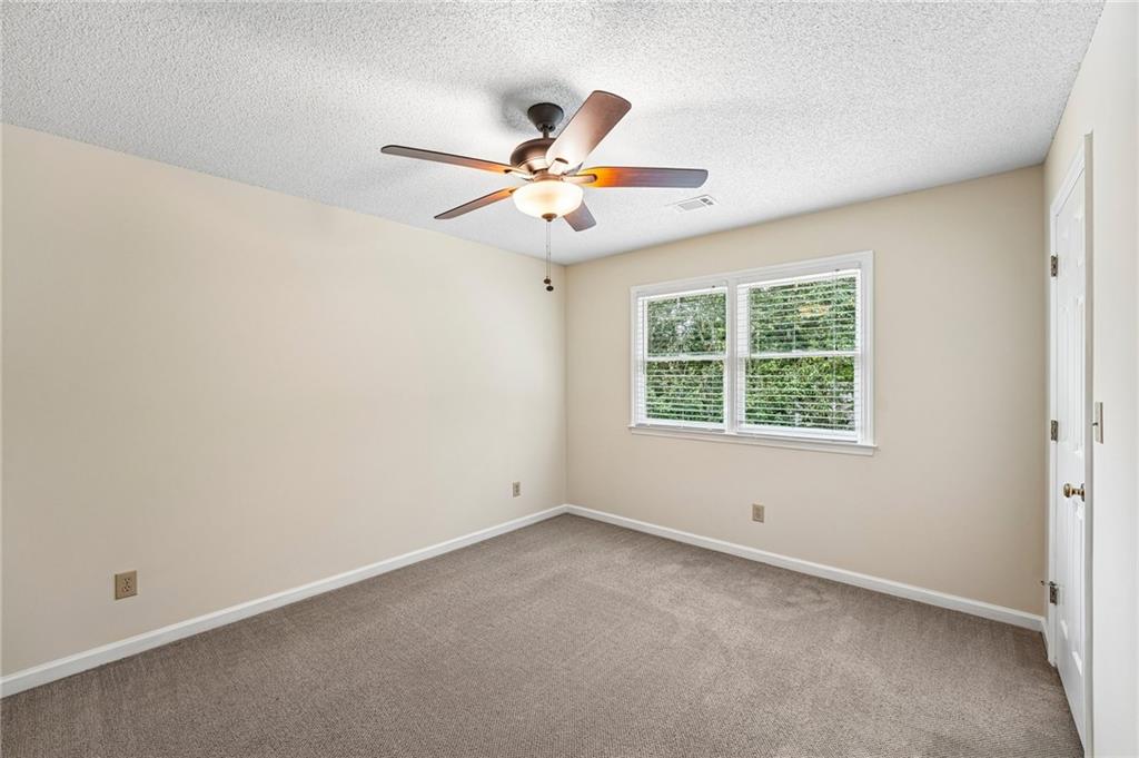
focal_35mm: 15
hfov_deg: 102.0
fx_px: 462
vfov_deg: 78.7
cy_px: 379
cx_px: 570
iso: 320
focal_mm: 14.6
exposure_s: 1/10
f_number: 8
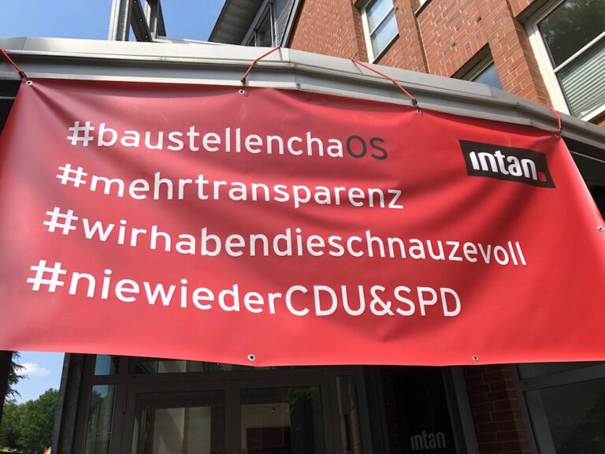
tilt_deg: +25.0
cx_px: 302
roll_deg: +3.7
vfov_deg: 49.7
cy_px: 227
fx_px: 489
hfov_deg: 63.4
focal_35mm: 28
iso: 20
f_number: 1.8
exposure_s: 1/1845
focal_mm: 3.99
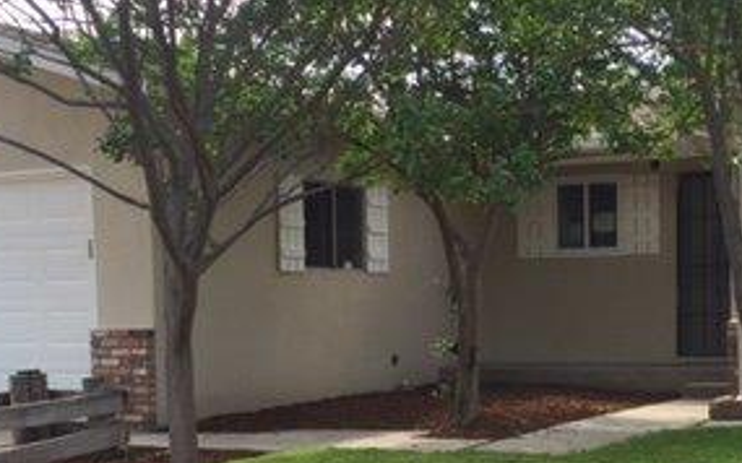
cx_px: 463
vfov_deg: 18.7
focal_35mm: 69
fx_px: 1395
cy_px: 369
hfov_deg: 29.7
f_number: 2.2
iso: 32
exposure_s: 1/439
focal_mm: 4.15
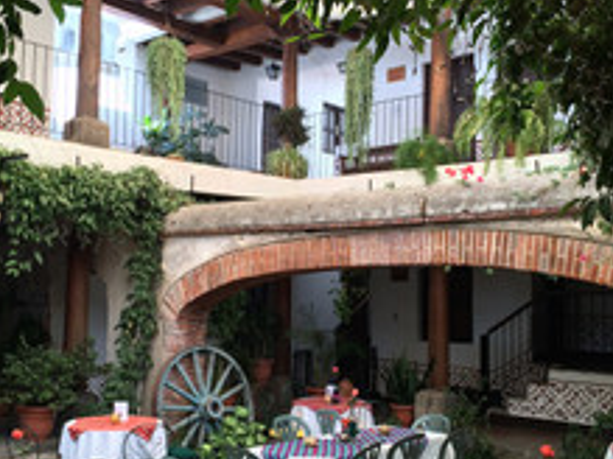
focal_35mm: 48
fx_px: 850
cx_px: 283
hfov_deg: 39.7
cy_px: 234
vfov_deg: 30.2
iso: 50
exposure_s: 1/120
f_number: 2.2
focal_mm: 4.12
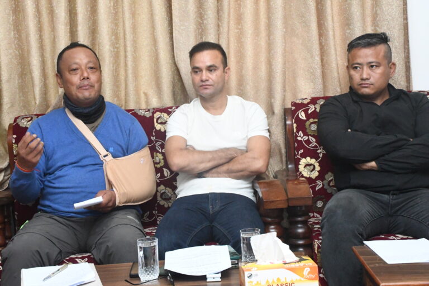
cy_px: 143
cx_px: 214
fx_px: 798
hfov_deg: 30.1
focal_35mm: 67
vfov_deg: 20.3
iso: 12800
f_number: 7.1
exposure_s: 1/160
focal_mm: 45
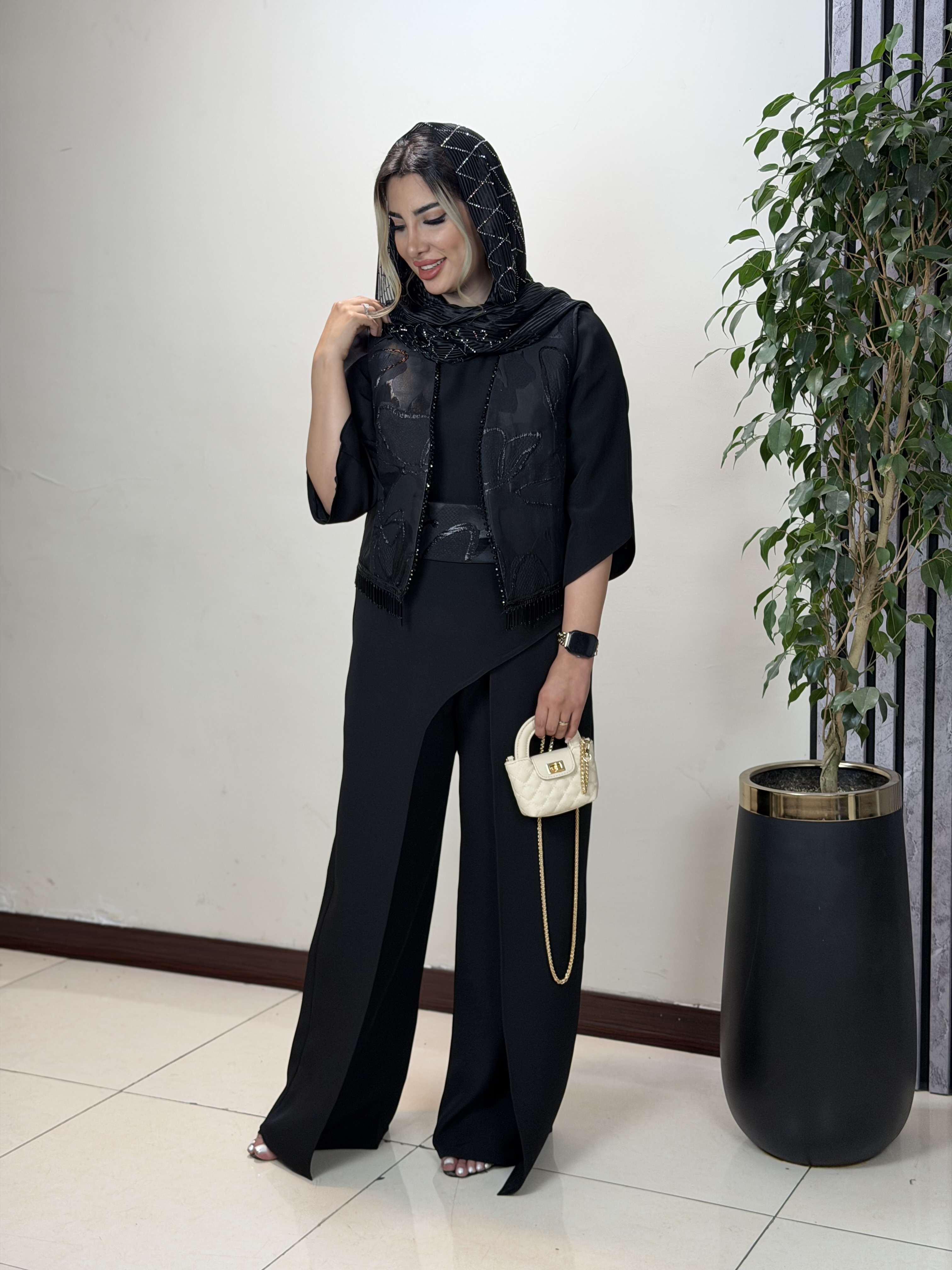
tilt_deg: -7.5
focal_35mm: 48
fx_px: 1760
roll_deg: +0.1
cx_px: 476
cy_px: 635
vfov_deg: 39.7
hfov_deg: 30.3
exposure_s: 1/100
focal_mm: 6.76
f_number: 1.78
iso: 64
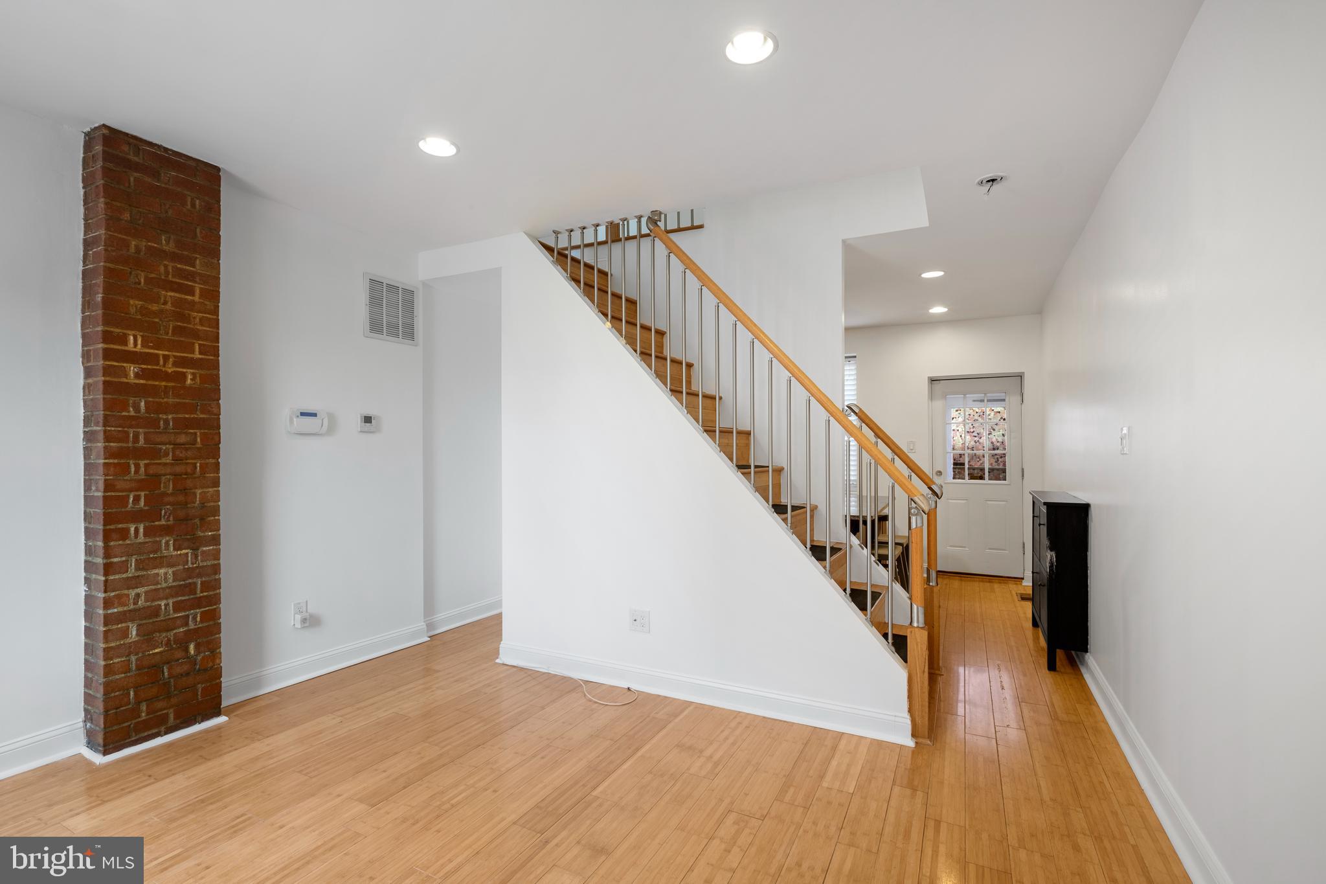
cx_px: 663
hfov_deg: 96.7
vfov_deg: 73.7
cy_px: 442
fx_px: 589
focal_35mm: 16
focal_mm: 10.5
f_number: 10
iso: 200
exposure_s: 1/9
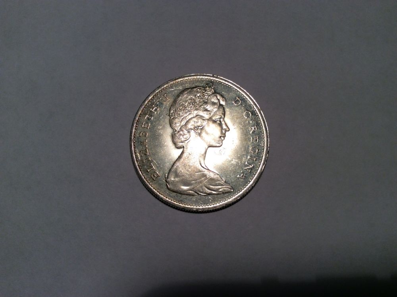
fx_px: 366
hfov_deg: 56.9
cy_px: 148
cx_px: 198
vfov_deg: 44.1
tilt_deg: -79.5
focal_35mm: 32
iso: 32
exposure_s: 1/132
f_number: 2.4
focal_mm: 3.3
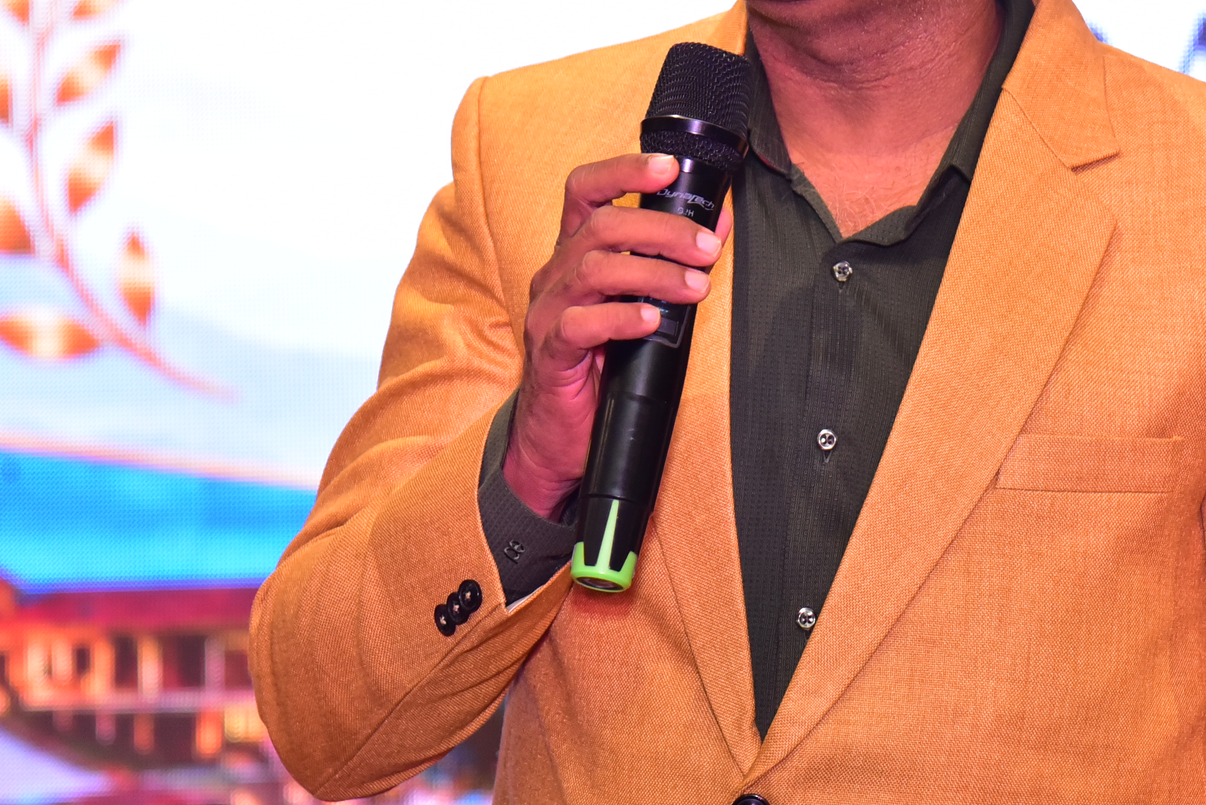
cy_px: 204
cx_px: 923
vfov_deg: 6.4
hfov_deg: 9.5
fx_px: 7238
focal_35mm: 216
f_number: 4.5
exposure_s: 1/100
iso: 2500
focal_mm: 100
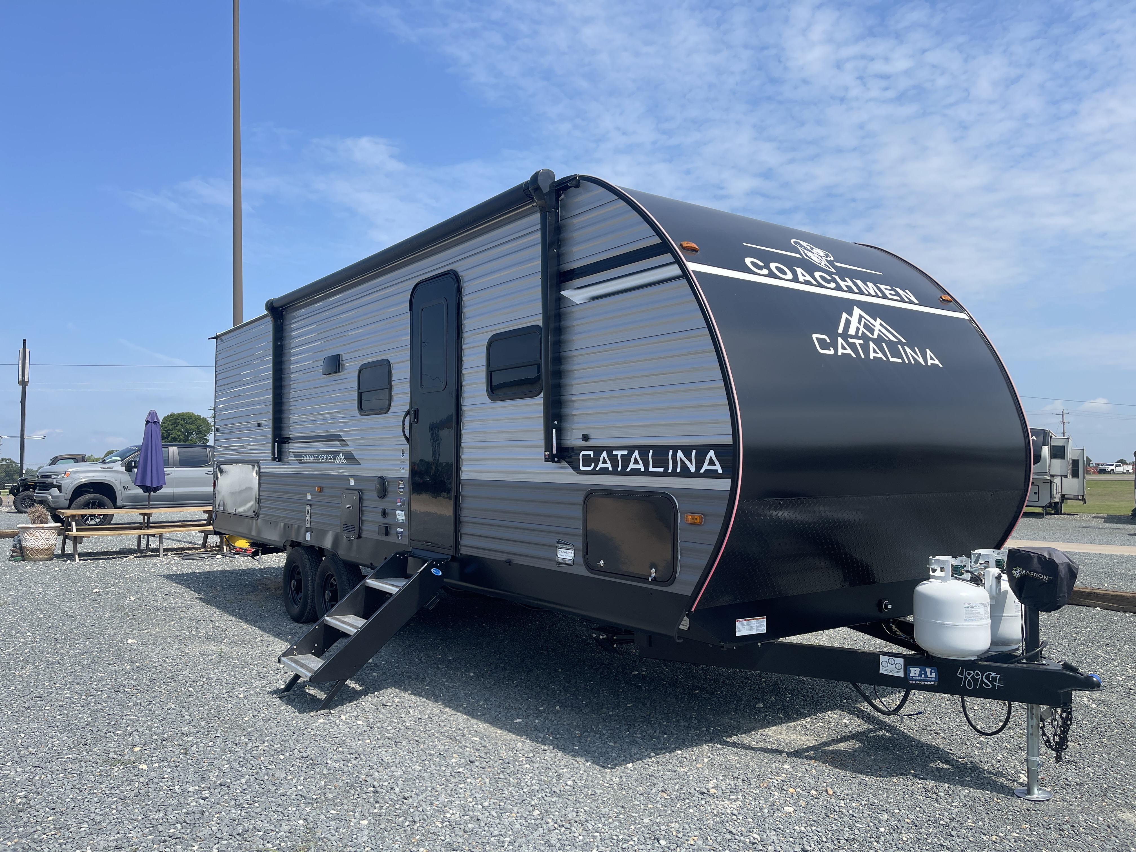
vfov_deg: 54.9
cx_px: 568
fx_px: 820
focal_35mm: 25
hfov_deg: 69.4
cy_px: 426
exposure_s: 1/3165
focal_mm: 5.1
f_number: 1.6
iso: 32
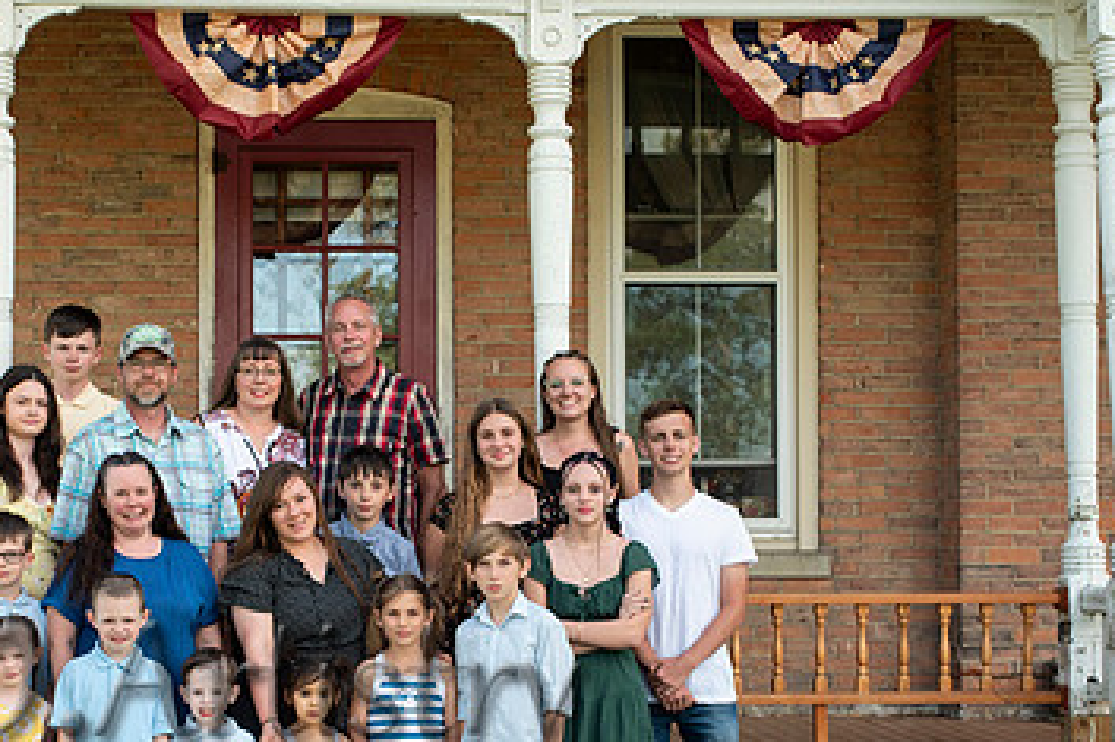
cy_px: 475
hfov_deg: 26.9
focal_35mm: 74
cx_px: 259
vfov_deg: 18.4
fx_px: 2291
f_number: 8
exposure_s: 1/125
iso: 320
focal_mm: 45
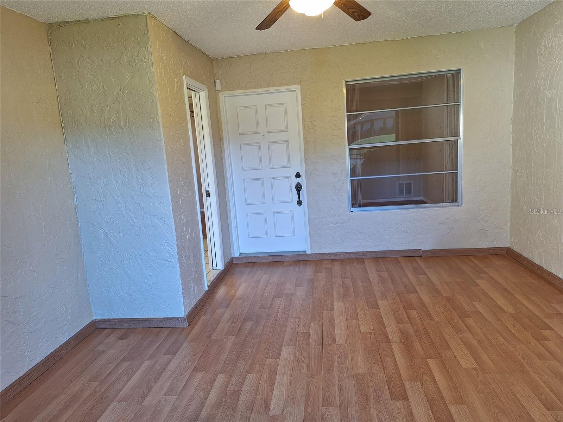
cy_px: 211
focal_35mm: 23
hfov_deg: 73.9
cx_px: 282
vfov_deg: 58.9
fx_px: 374
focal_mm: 5.54
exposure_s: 1/40
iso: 64
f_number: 1.8
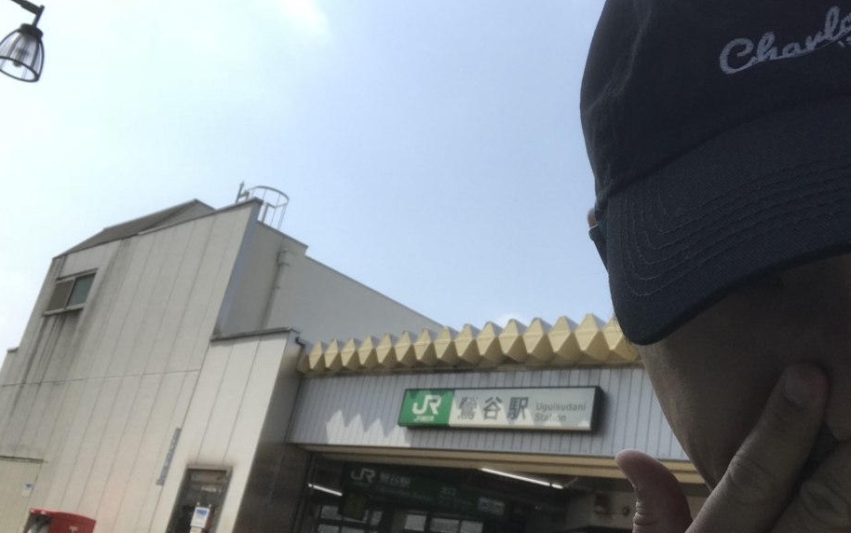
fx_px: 882
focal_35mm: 38
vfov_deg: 33.6
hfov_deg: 51.4
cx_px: 467
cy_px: 259
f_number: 2.2
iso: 25
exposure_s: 1/1148
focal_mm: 2.87
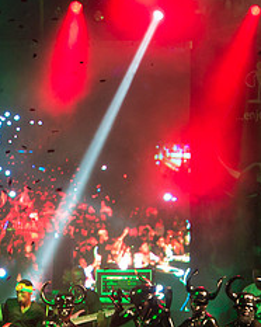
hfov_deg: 2.9
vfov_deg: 3.7
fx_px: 5115
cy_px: 207
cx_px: 56
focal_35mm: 529
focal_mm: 175
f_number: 5.6
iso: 2000
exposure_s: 1/60
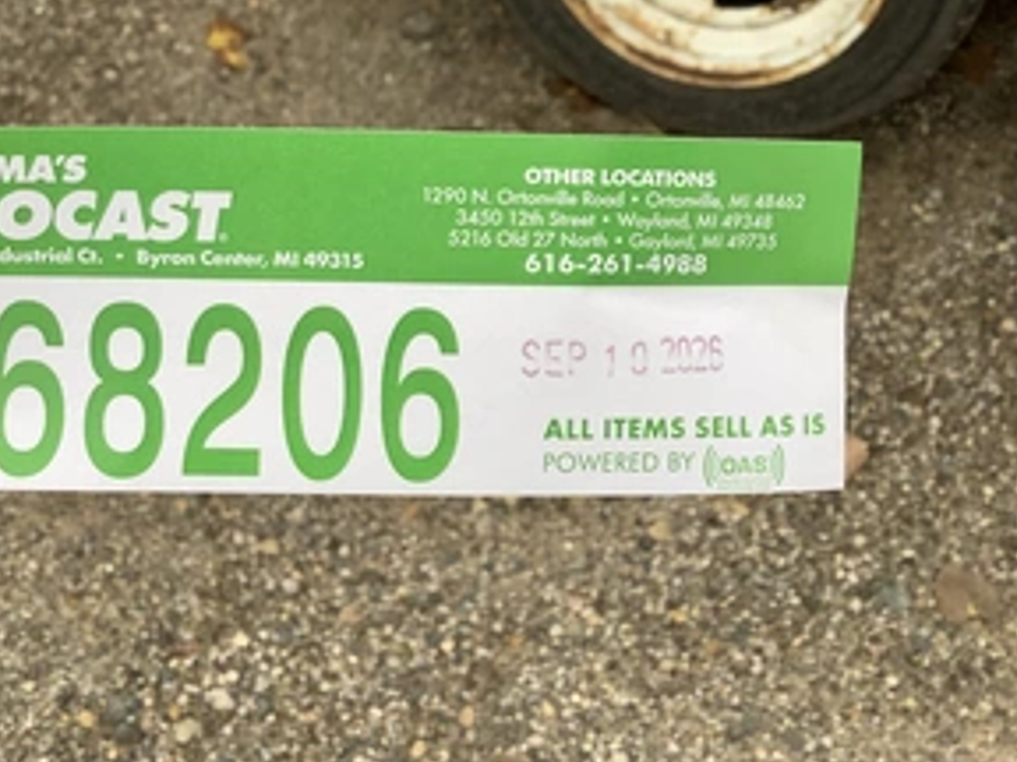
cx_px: 360
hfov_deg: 43.4
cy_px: 261
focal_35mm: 43
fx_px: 1263
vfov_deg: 33.3
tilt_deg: -50.9
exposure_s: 1/120
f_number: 2.4
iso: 32
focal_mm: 3.3
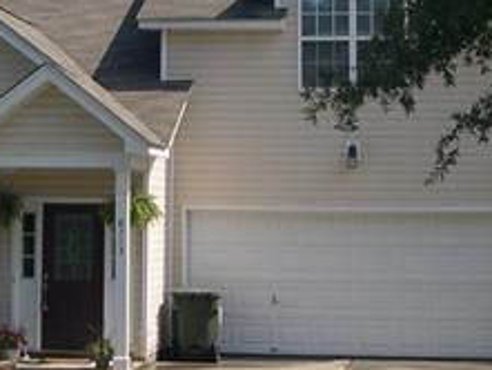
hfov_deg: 17.8
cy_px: 87
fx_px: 1564
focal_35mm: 110
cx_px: 156
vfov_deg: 13.4
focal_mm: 8
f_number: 7.6
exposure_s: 1/192
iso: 100
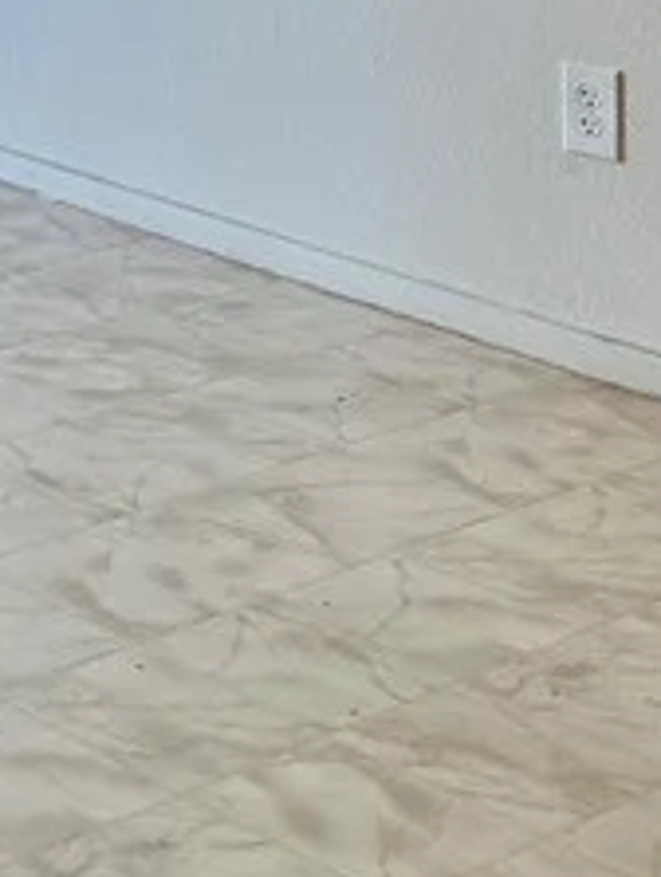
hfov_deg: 11.5
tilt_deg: -1.8
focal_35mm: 110
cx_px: -830
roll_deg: -1.0
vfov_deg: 15.9
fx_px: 2793
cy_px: -555
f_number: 1.78
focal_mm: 6.86
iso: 64
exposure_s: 1/218
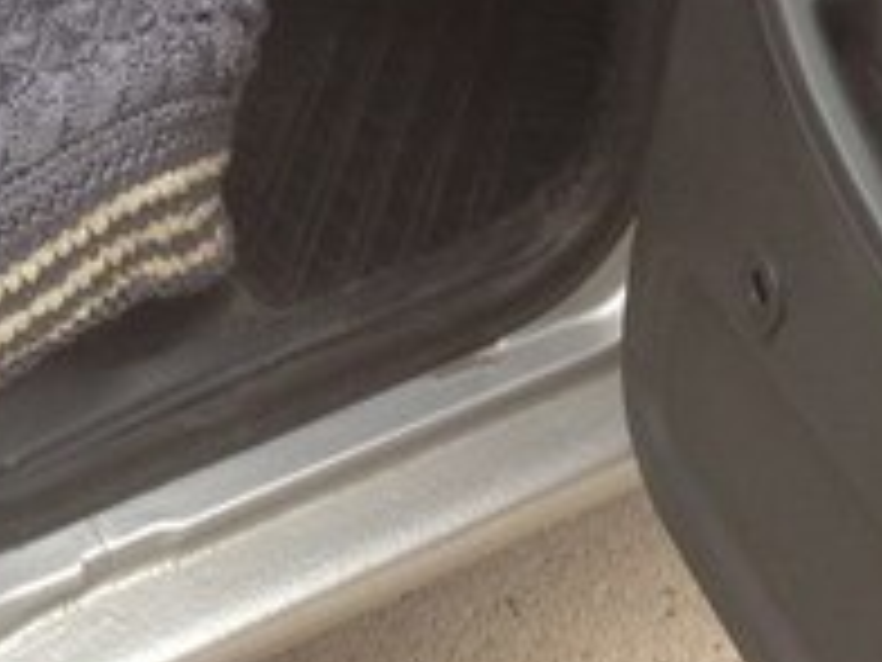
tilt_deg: -31.3
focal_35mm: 111
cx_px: 266
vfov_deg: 12.7
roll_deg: -7.7
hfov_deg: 17.7
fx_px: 2828
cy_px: -317
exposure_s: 1/40
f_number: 2.4
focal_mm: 4.12
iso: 50
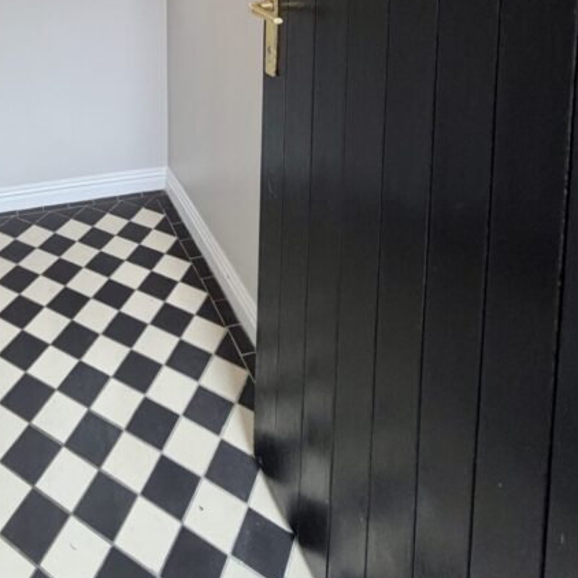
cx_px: 136
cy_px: -63
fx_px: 567
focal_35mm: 30
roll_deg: -0.4
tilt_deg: -5.5
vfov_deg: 42.2
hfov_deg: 51.4
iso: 200
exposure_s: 1/100
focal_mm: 2.22
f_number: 2.2
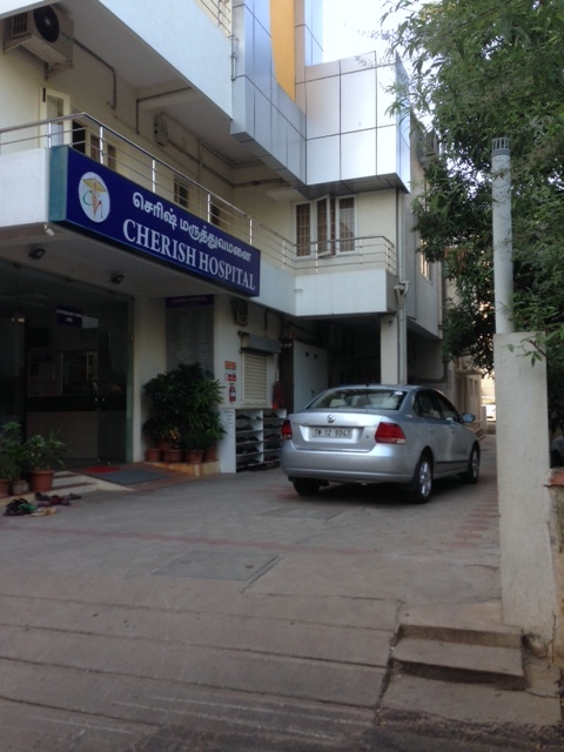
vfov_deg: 55.4
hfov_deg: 42.9
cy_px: 376
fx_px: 717
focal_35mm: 33
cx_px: 282
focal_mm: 4.12
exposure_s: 1/131
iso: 50
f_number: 2.4
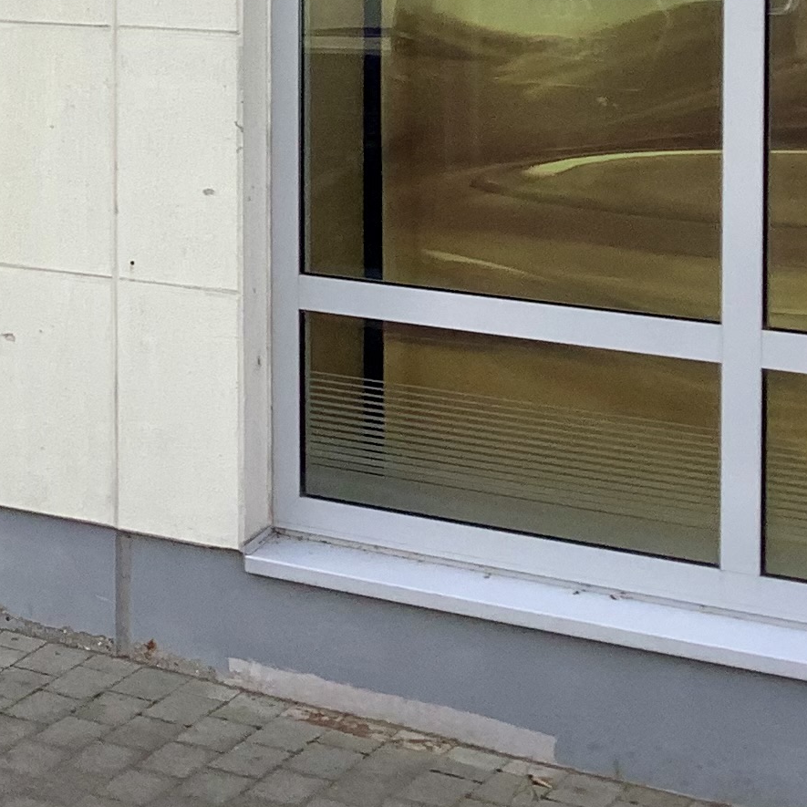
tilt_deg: -2.5
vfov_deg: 16.6
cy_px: -138
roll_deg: +0.0
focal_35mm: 101
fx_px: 2664
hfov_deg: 16.0
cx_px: -347
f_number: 2.4
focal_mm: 3.3
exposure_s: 1/506
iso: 25
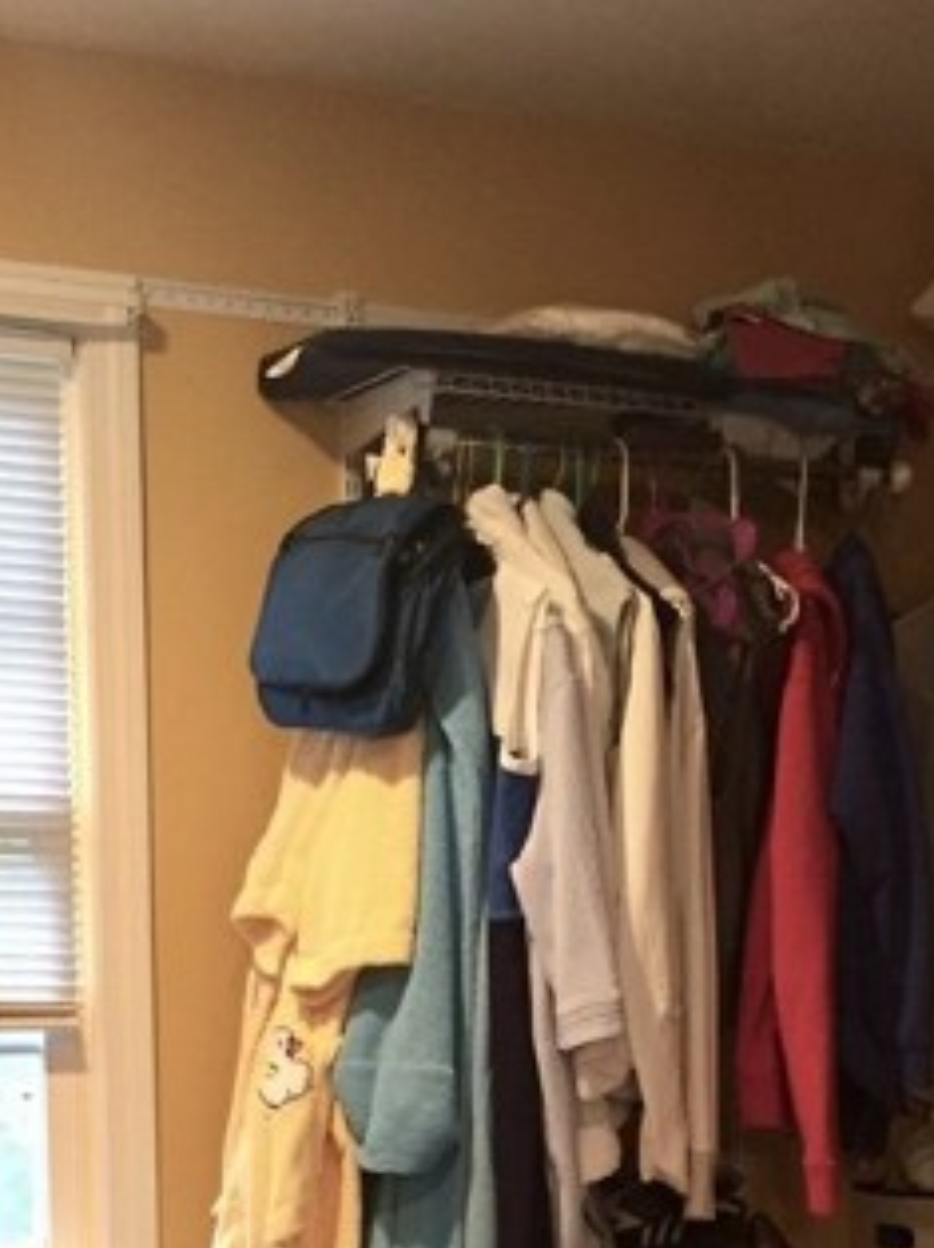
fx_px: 2558
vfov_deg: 26.0
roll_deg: -0.2
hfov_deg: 20.6
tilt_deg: -6.4
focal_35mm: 71
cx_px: 632
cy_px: 1260
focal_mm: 4.15
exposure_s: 1/30
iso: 160
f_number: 2.2
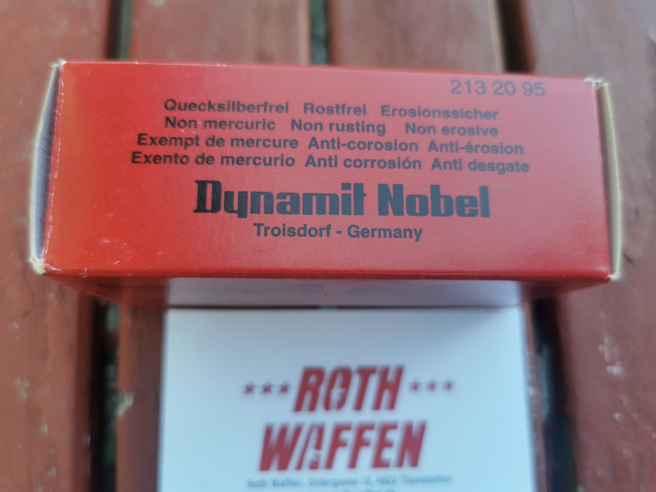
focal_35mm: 27
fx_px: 512
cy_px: 246
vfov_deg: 51.4
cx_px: 328
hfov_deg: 65.3
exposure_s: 1/151
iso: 50
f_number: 1.6
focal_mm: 5.56
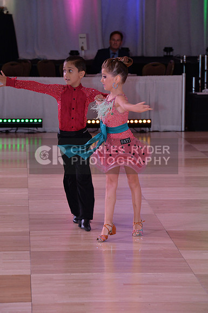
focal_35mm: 200
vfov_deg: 10.3
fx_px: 1738
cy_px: 156
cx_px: 104
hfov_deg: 6.8
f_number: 8
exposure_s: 1/250
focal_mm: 200
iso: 2000
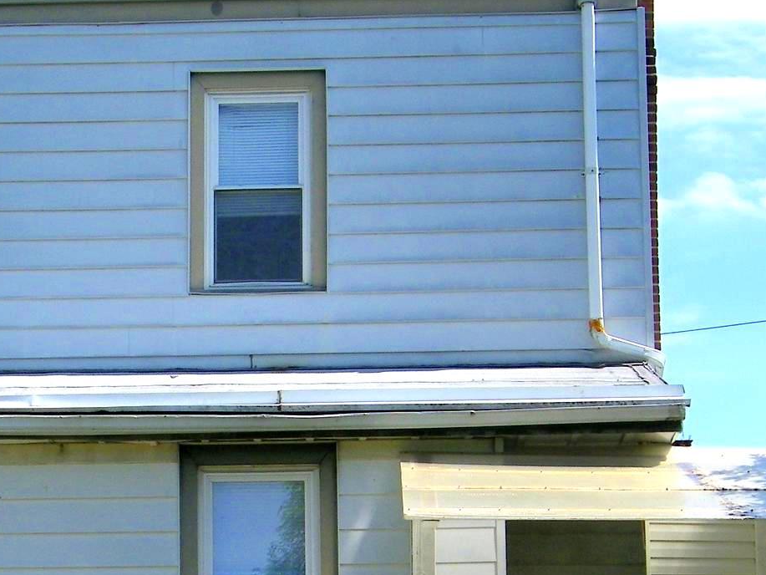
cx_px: 244
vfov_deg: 15.2
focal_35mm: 96
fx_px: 2125
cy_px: 559
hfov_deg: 20.4
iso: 80
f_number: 7.8
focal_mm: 7.7
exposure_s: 1/250
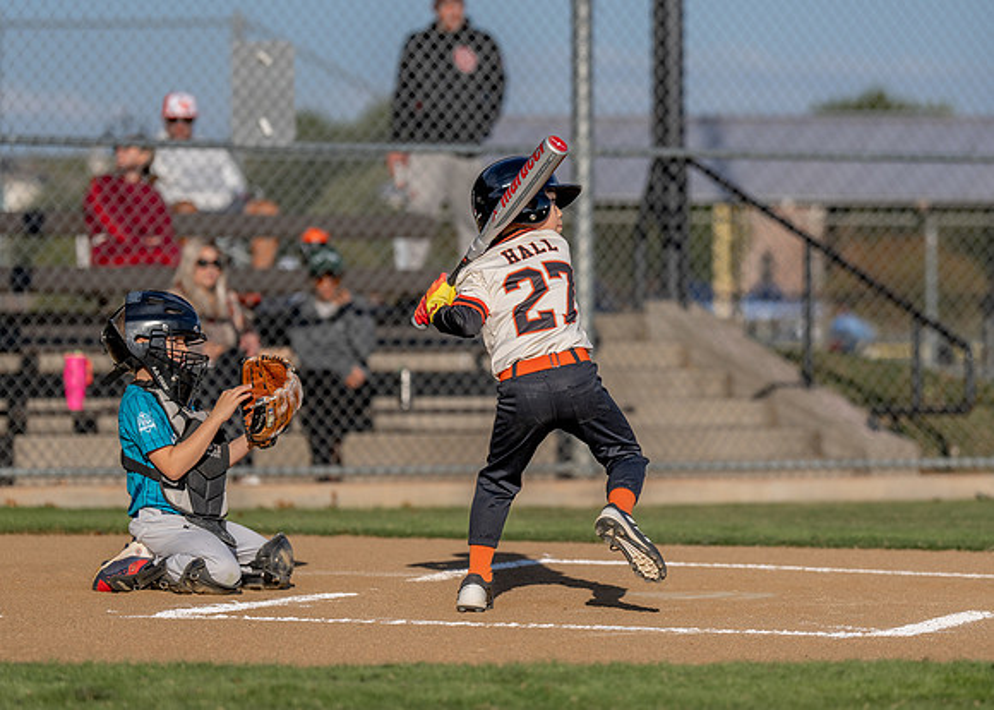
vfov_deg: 7.6
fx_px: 5365
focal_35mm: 190
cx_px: 552
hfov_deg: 10.6
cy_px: 331
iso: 100
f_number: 2.8
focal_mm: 140
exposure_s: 1/3200
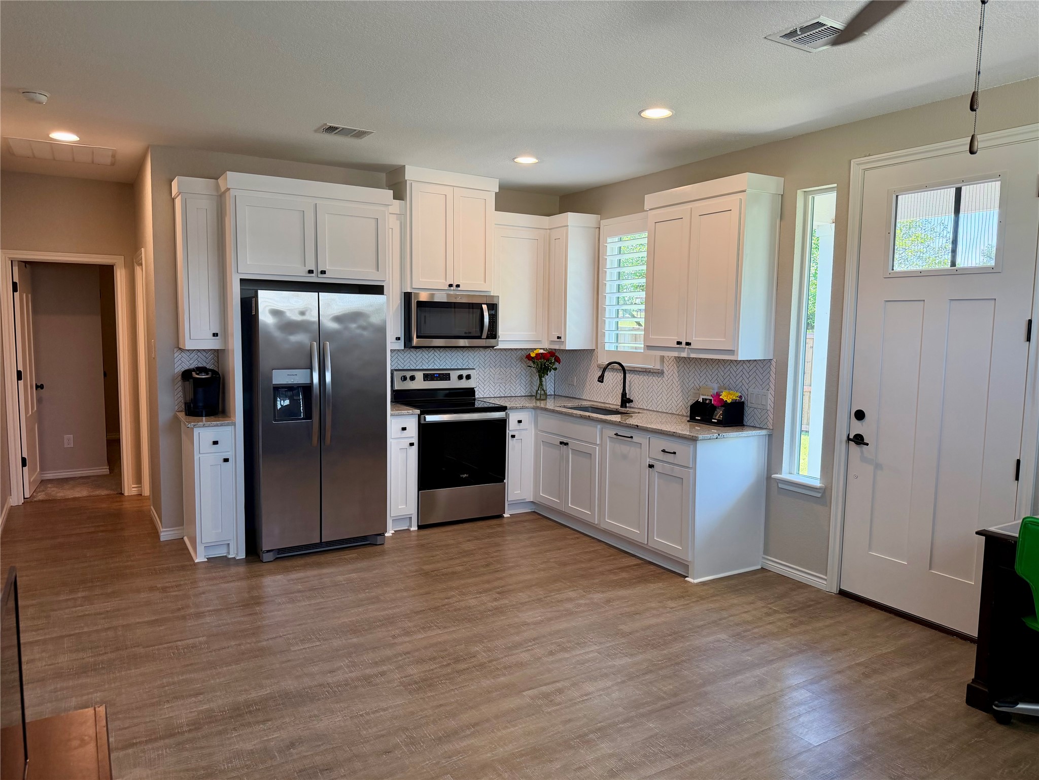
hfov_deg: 71.6
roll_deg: -1.0
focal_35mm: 24
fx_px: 720
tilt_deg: -6.3
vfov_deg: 56.8
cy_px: 390
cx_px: 520
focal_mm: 6.76
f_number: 1.78
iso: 160
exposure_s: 1/186
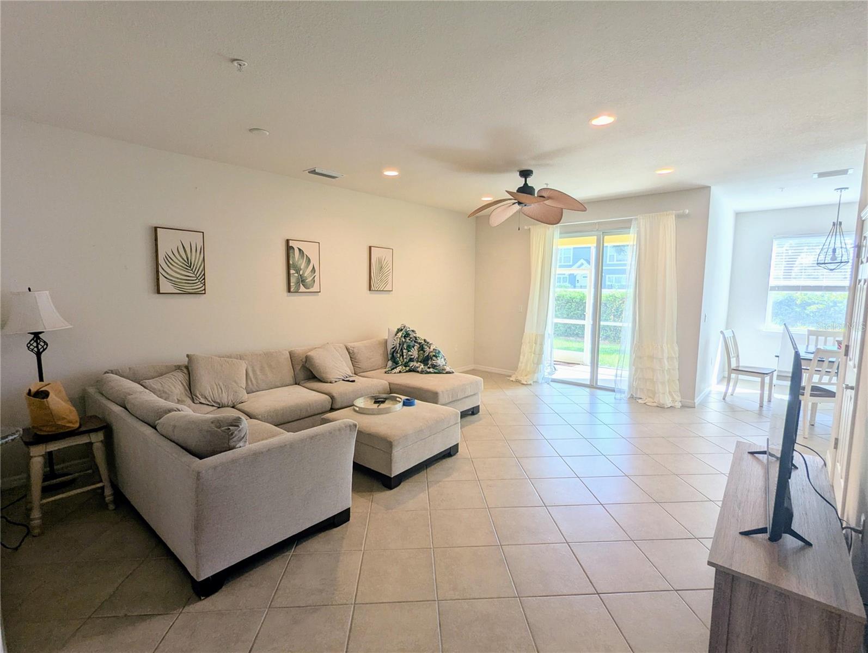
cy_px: 326
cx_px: 434
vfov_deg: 78.2
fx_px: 402
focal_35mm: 16
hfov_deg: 94.4
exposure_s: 1/164
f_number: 2.2
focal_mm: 2.35
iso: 58
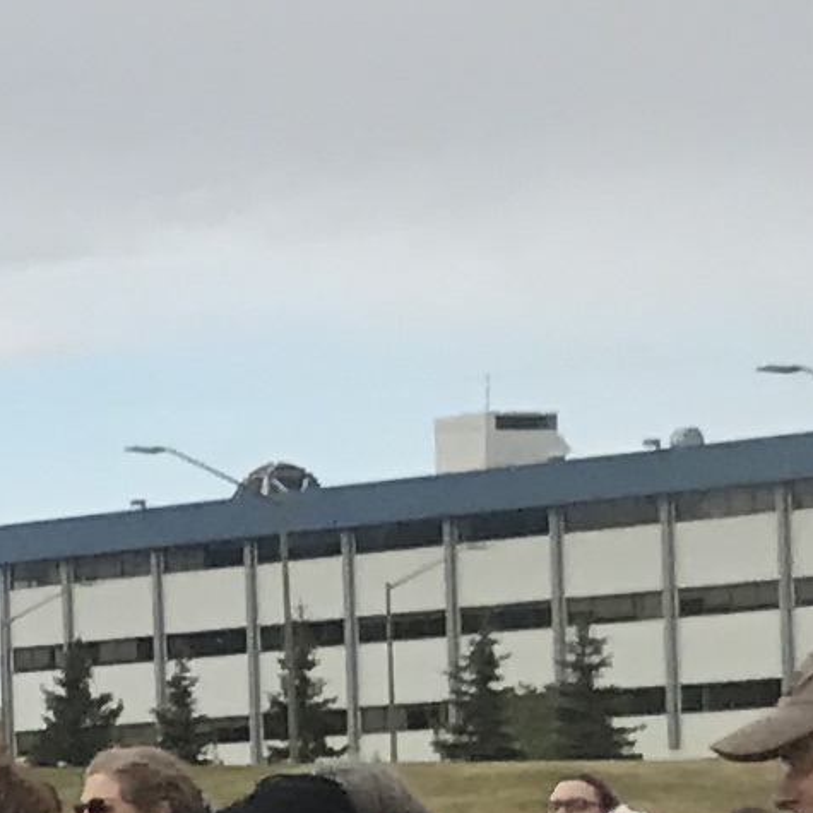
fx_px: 5580
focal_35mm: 210
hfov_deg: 6.8
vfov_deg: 8.2
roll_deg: +2.5
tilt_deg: +0.7
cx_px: -2261
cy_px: 1095
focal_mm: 3.99
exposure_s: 1/2336
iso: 20
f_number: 1.8
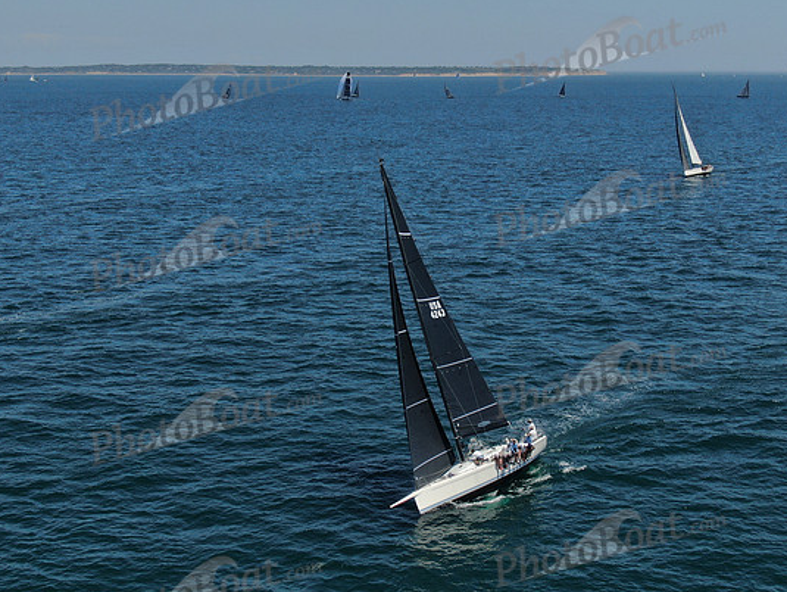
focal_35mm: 52
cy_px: 313
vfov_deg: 28.1
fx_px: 1183
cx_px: 409
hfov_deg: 36.8
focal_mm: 8.6
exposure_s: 1/1250
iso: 100
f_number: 3.8
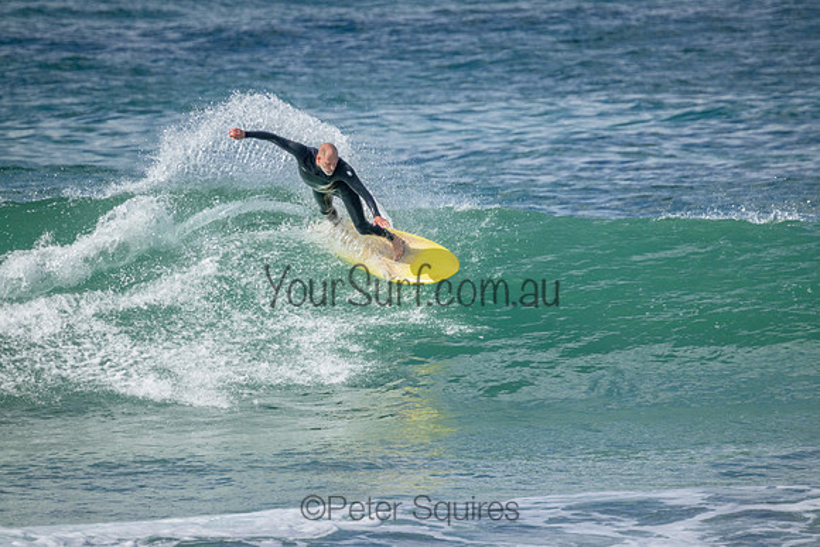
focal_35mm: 800
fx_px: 18226
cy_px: 274
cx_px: 410
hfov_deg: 2.6
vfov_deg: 1.7
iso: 2200
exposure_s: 1/1250
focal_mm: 800
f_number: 11
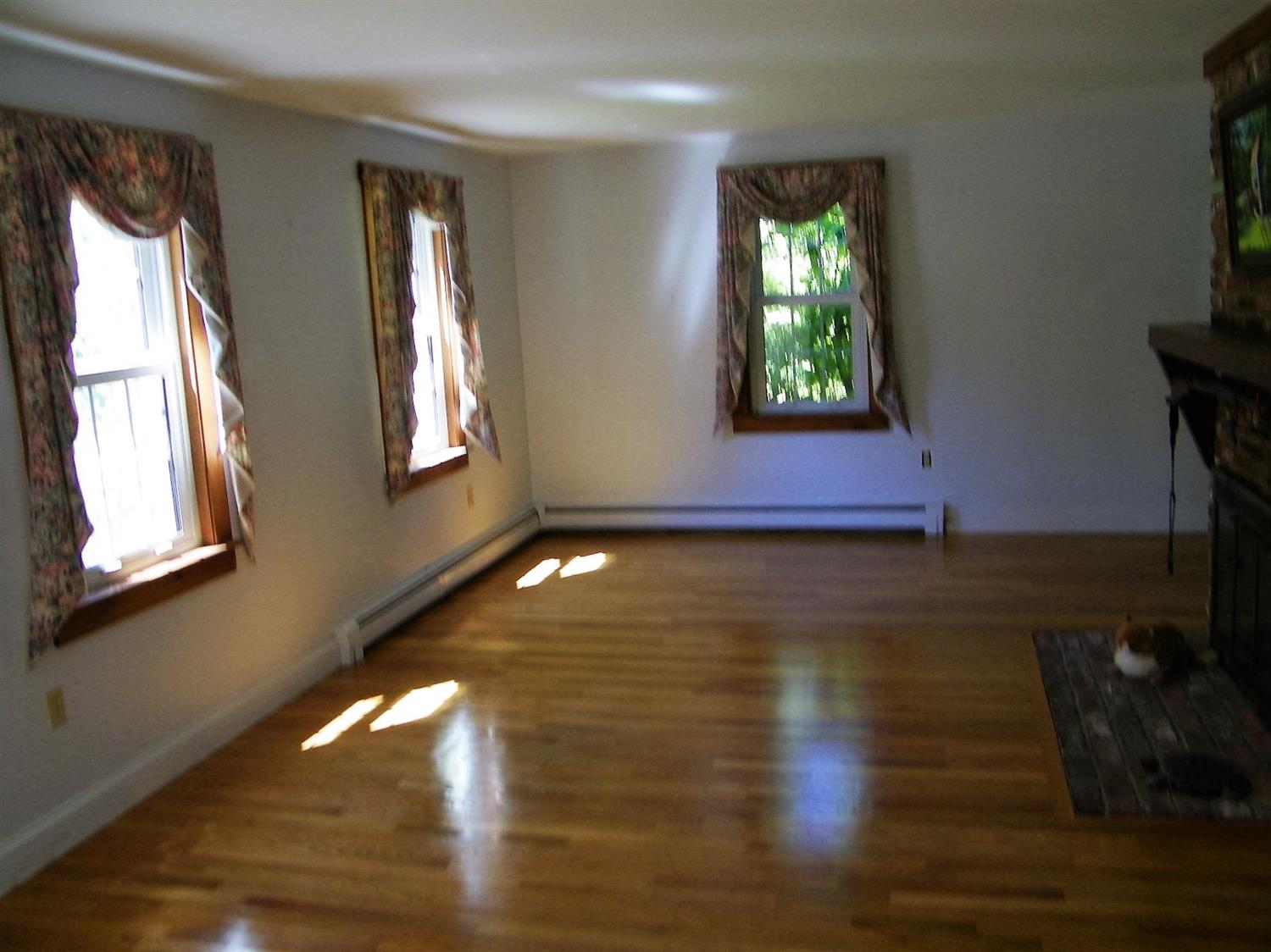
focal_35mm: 28
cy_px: 476
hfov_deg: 63.5
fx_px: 1028
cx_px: 636
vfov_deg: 49.7
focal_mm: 5
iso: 80
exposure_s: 1/20
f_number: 3.5
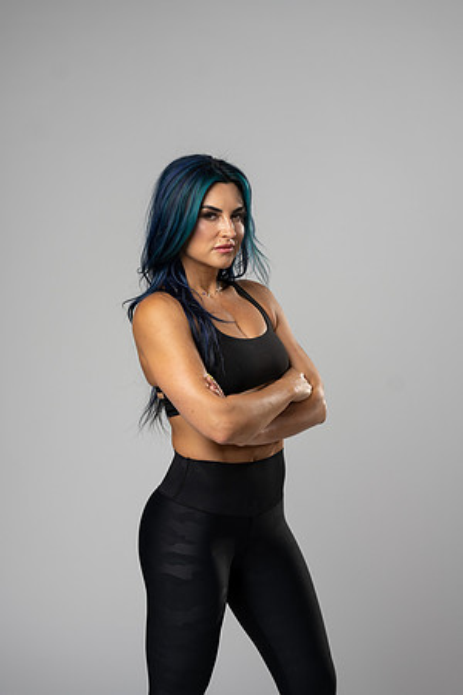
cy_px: 348
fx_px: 1640
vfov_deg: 23.9
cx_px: 232
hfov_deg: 16.1
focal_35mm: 85
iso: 200
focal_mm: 85
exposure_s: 1/160
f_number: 3.2
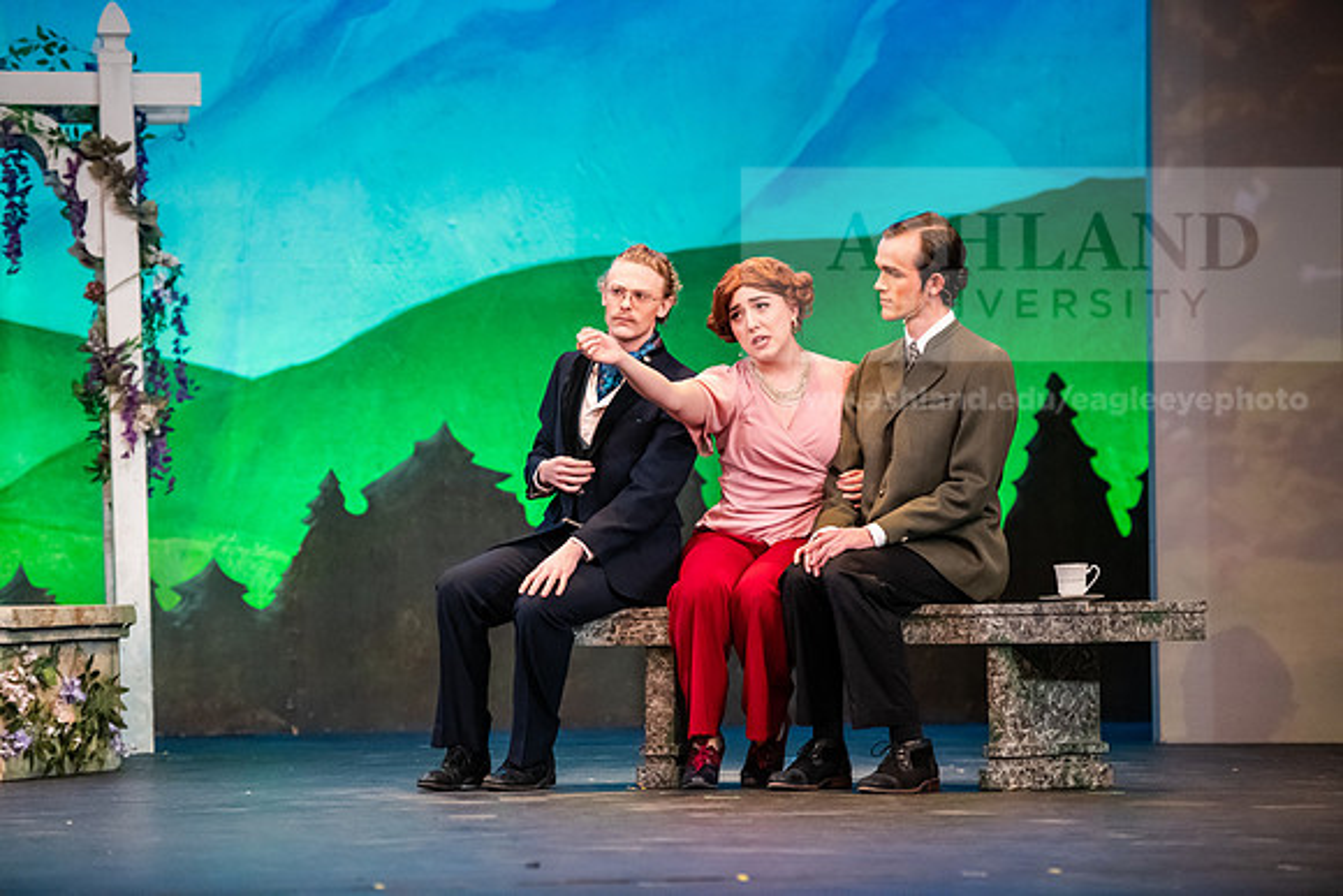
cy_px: 448
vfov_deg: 10.2
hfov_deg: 15.2
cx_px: 672
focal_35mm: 135
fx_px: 5037
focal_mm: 135
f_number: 3.2
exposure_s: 1/250
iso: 4000
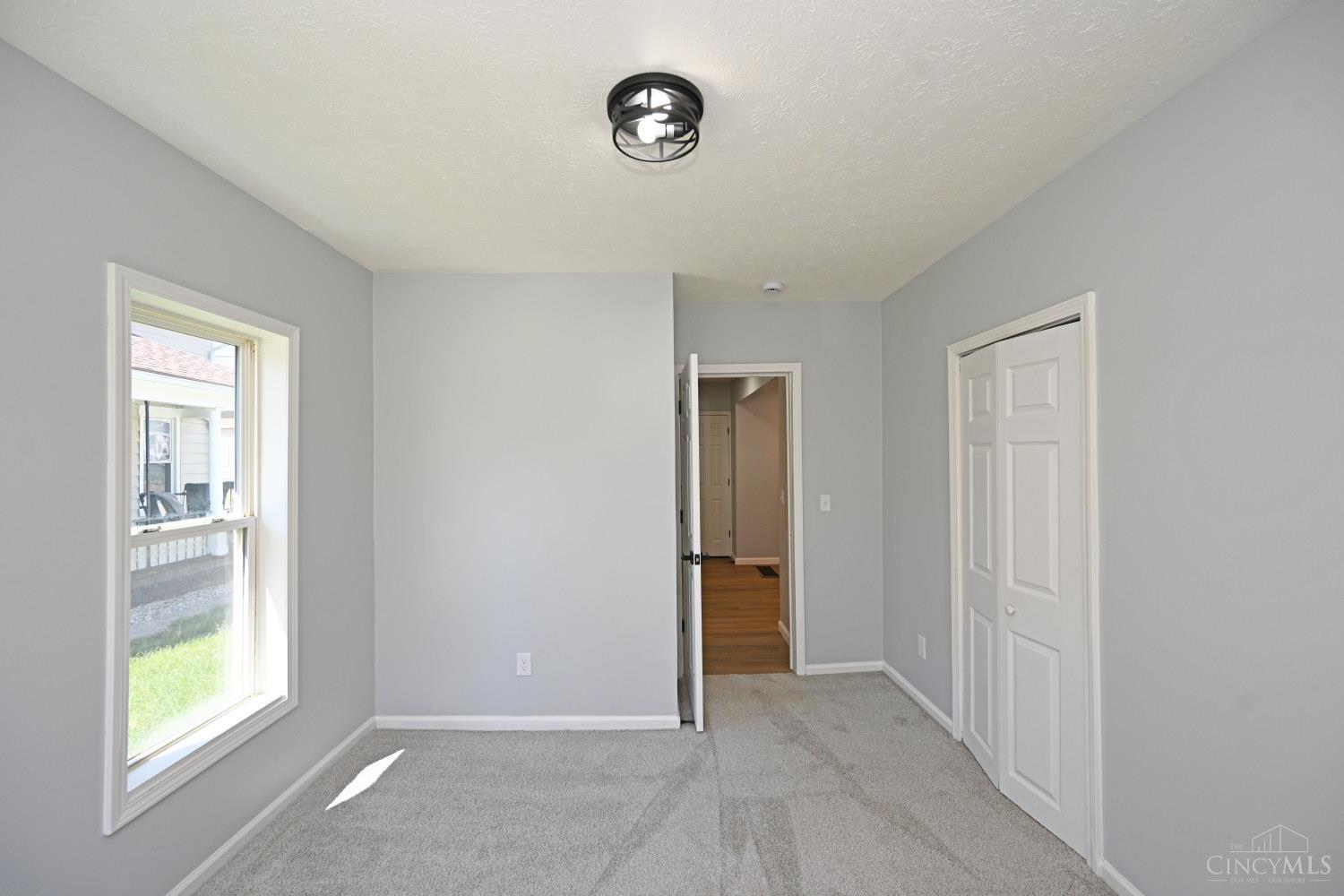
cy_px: 448
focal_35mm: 14
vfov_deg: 81.2
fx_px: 523
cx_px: 672
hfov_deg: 104.3
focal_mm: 14
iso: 200
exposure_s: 1/100
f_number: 5.6
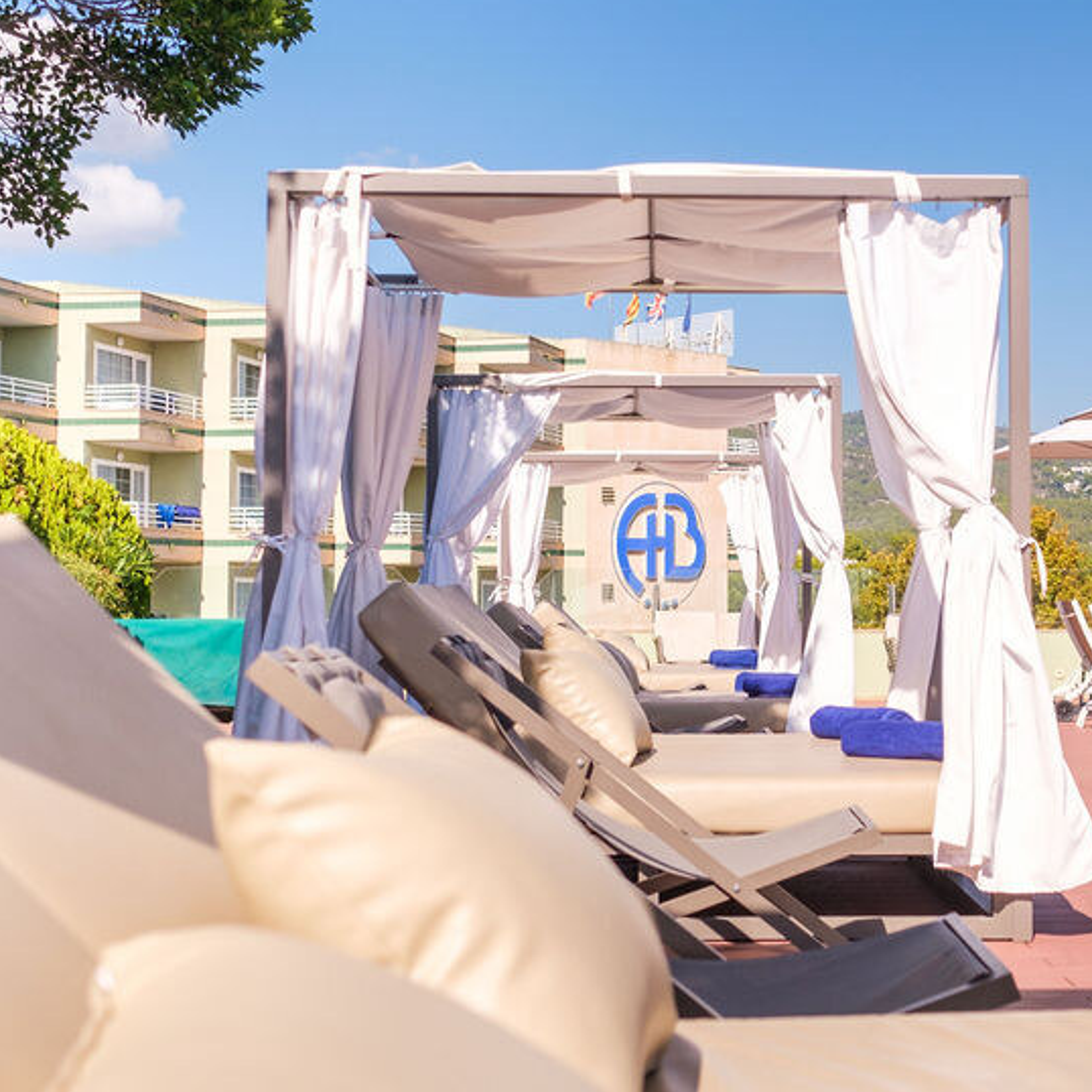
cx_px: 759
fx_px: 2034
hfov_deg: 29.8
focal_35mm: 57
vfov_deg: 30.0
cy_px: 519
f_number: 3.2
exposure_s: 1/8000
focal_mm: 23
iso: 400
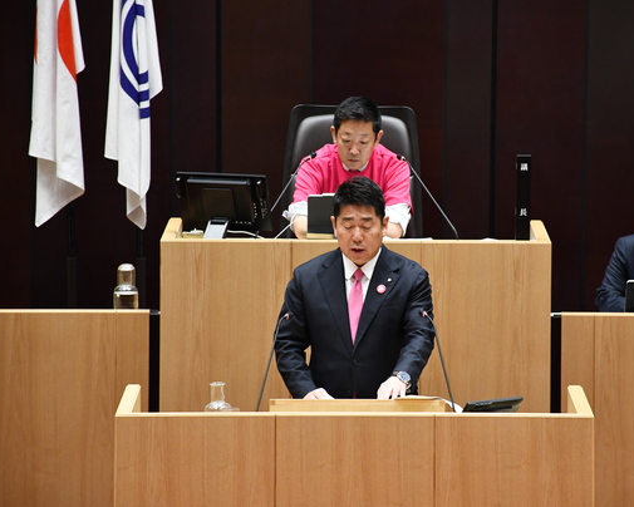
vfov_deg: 6.5
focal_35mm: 238
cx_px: 372
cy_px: 254
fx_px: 4466
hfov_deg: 8.1
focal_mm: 140
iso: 3200
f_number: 5.6
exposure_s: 1/160
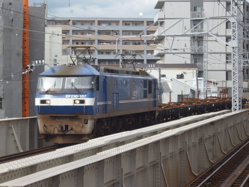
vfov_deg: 13.2
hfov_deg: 17.6
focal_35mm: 112
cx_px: 124
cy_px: 94
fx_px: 806
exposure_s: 1/125
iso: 100
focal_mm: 20
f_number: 6.5
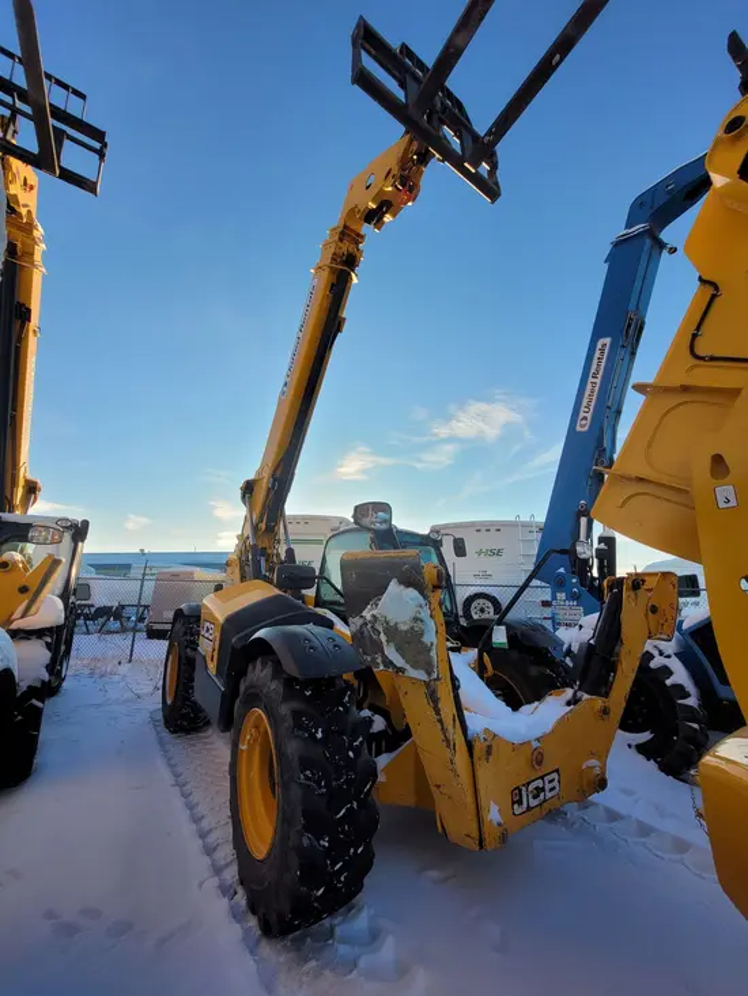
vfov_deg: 106.2
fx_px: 374
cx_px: 374
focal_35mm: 13
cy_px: 498
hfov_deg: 89.9
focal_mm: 1.74
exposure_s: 1/657
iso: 40
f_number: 2.2
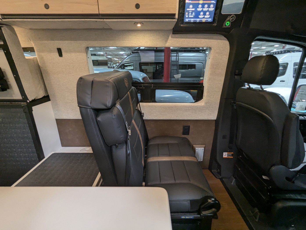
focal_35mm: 16
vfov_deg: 78.2
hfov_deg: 94.4
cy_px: 115
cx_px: 153
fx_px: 142
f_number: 2.2
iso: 193
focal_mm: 2.35
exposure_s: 1/60
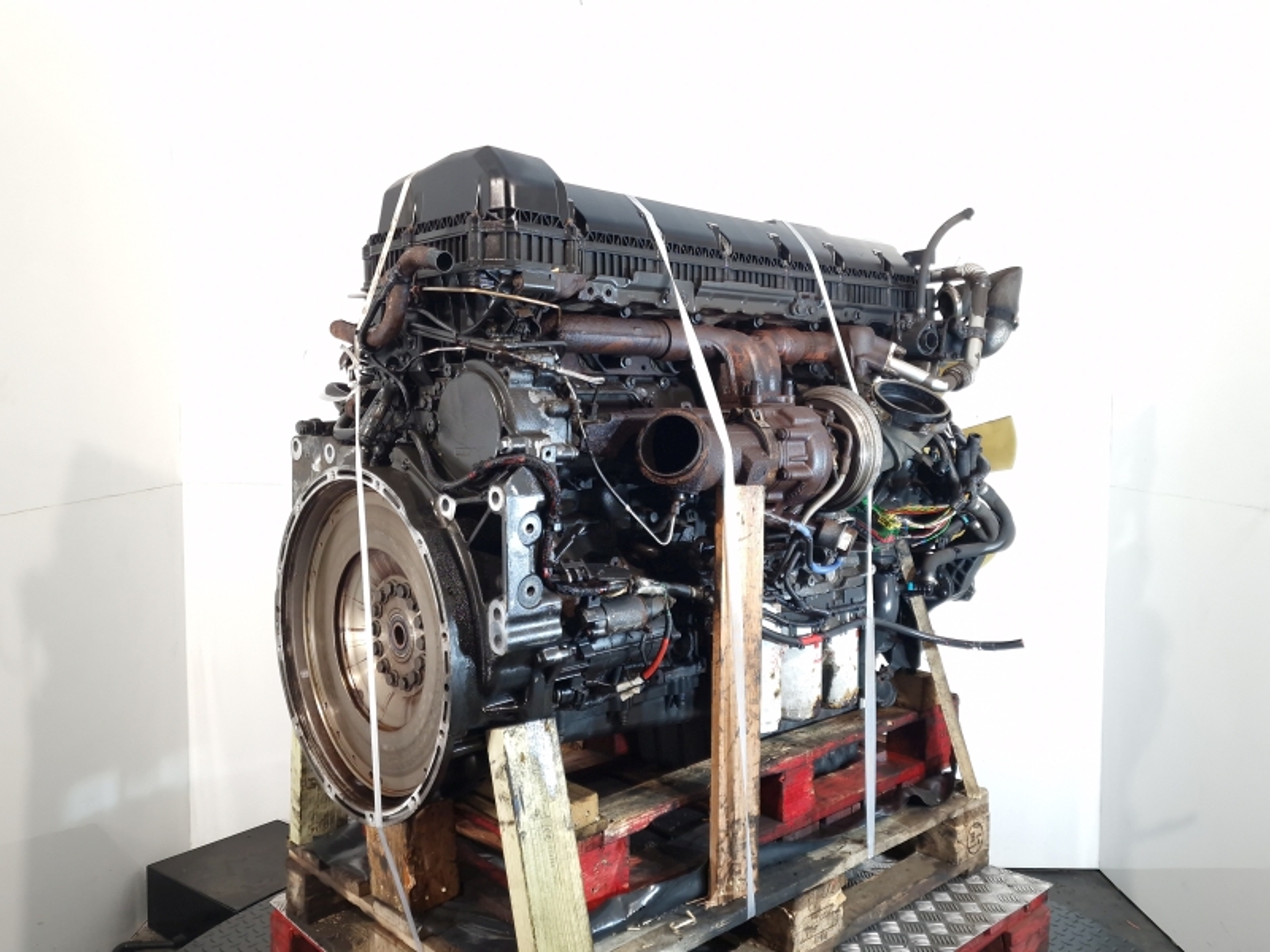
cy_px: 476
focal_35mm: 23
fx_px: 844
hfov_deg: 73.9
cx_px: 635
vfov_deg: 58.9
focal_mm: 6.4
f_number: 1.8
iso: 160
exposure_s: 1/50
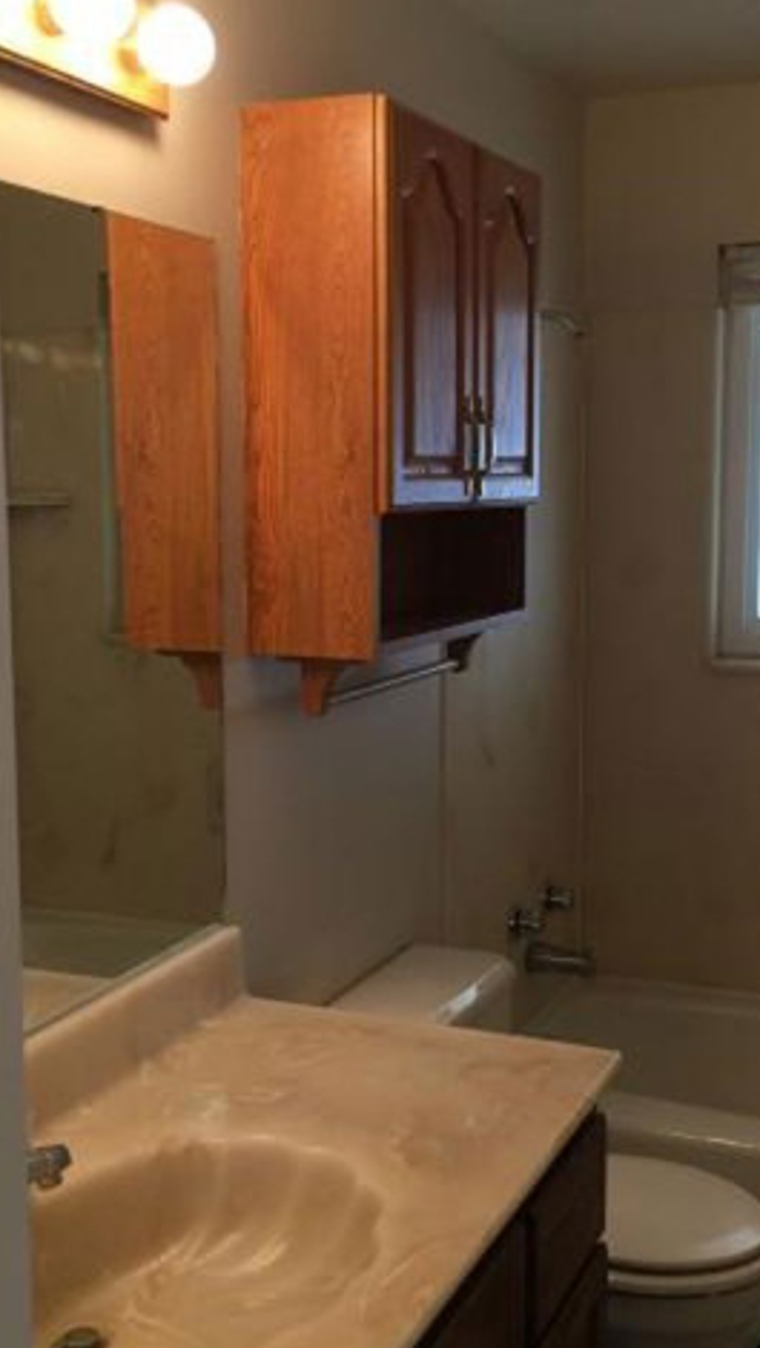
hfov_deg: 27.7
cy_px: 680
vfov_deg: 47.3
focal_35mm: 43
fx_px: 1538
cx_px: 459
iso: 40
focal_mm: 4.15
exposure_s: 1/30
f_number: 2.2
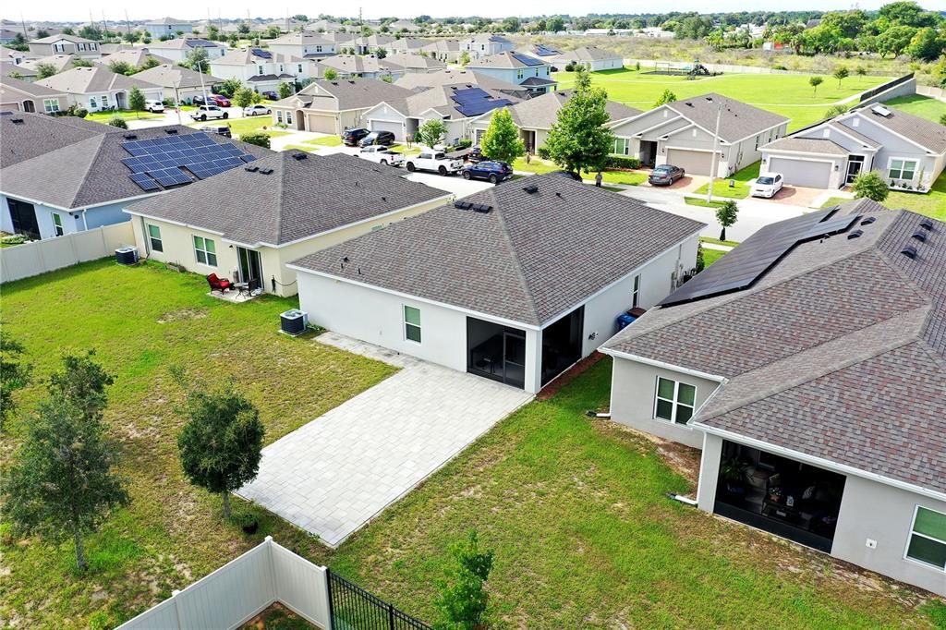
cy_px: 315
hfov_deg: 65.5
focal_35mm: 28
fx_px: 735
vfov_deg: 46.4
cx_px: 473
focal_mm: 10.26
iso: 100
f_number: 5
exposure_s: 1/200
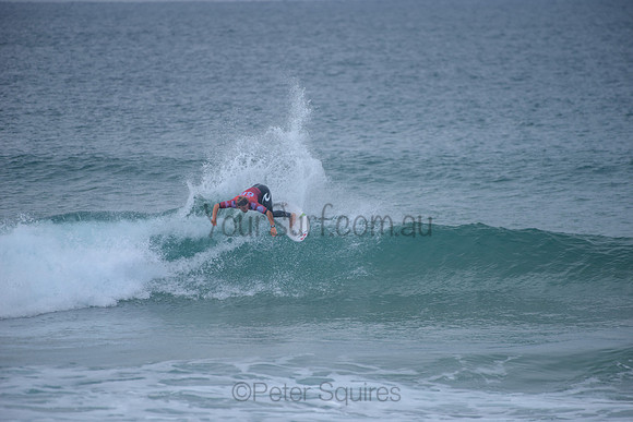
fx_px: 8793
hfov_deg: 4.1
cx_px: 316
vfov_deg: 2.8
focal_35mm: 500
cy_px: 211
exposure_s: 1/800
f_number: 5.6
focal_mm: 500
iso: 160
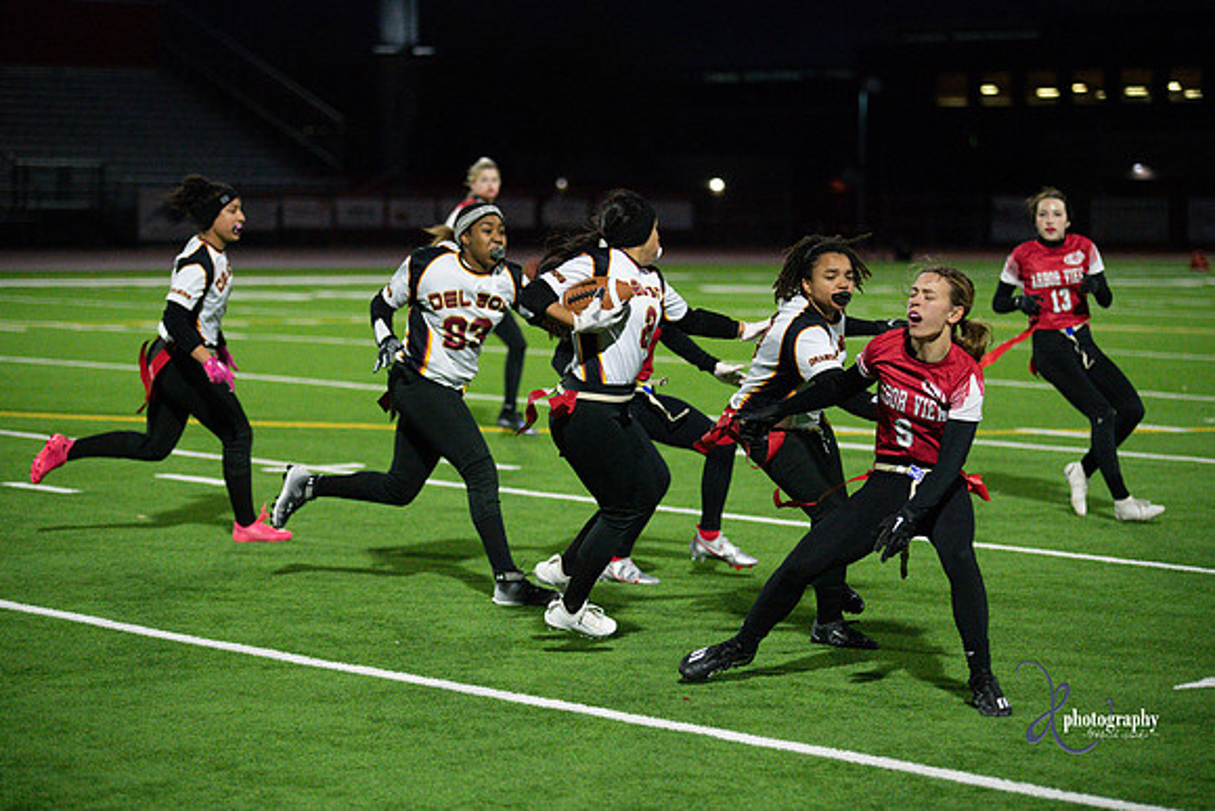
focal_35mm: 105
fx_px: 3544
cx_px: 608
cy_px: 406
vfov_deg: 13.0
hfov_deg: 19.5
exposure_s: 1/2500
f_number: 2.8
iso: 11400
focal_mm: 105
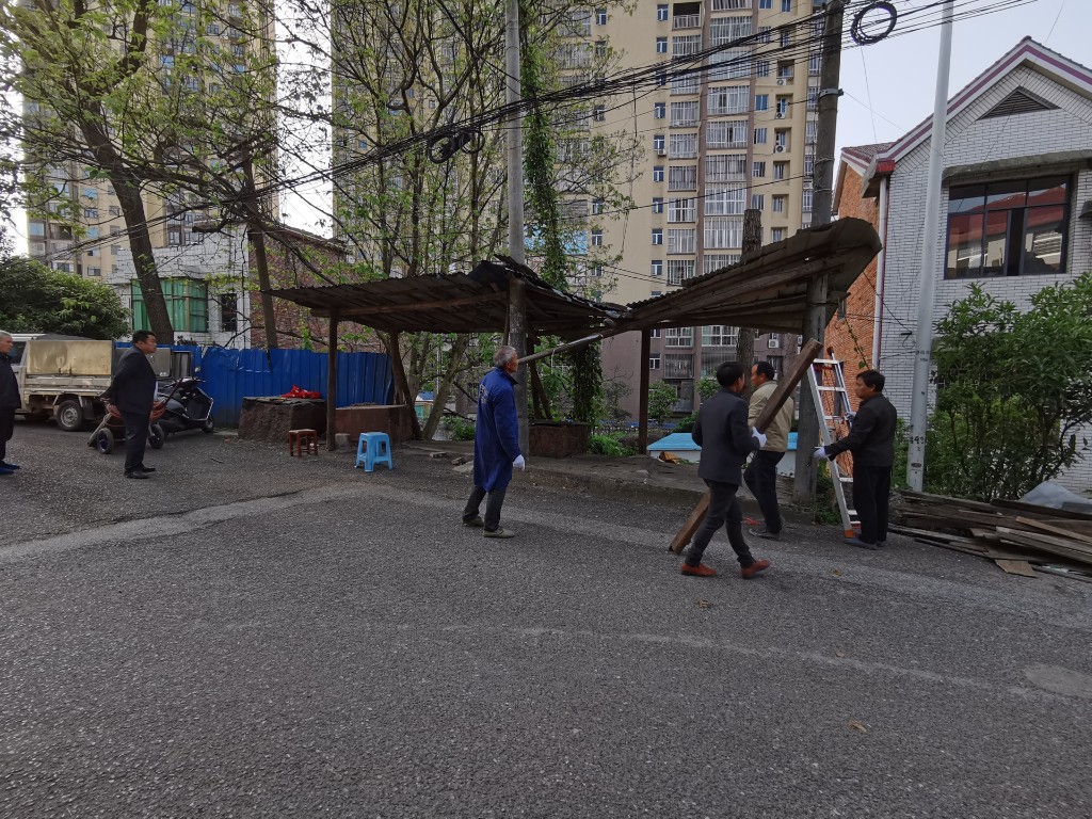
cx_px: 546
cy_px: 410
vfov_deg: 74.7
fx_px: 536
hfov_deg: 91.0
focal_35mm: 17
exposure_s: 1/399
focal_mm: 2.26
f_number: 2.2
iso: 50
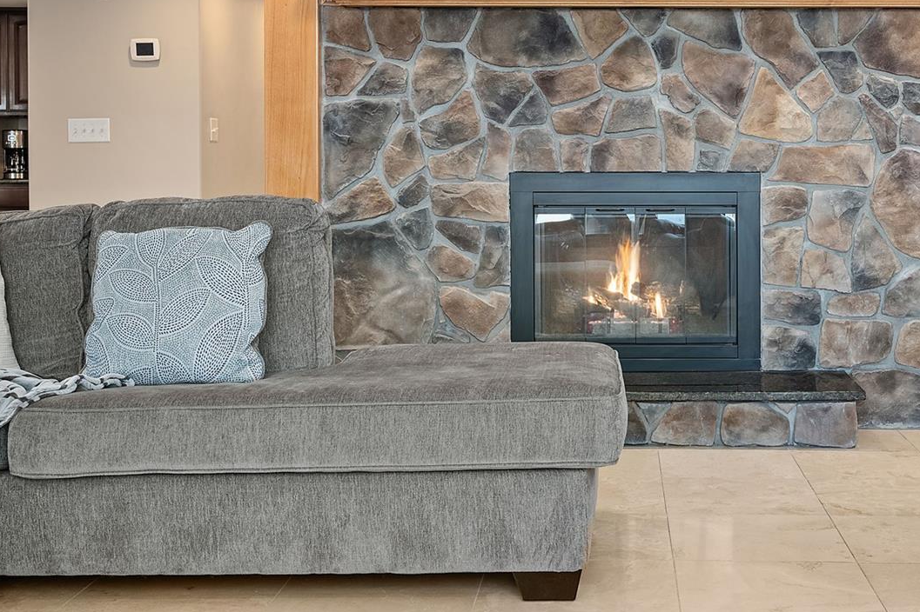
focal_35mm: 53
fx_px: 1354
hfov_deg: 37.4
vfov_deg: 25.3
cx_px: 560
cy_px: 175
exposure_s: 1/3
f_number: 9
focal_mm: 35
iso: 640
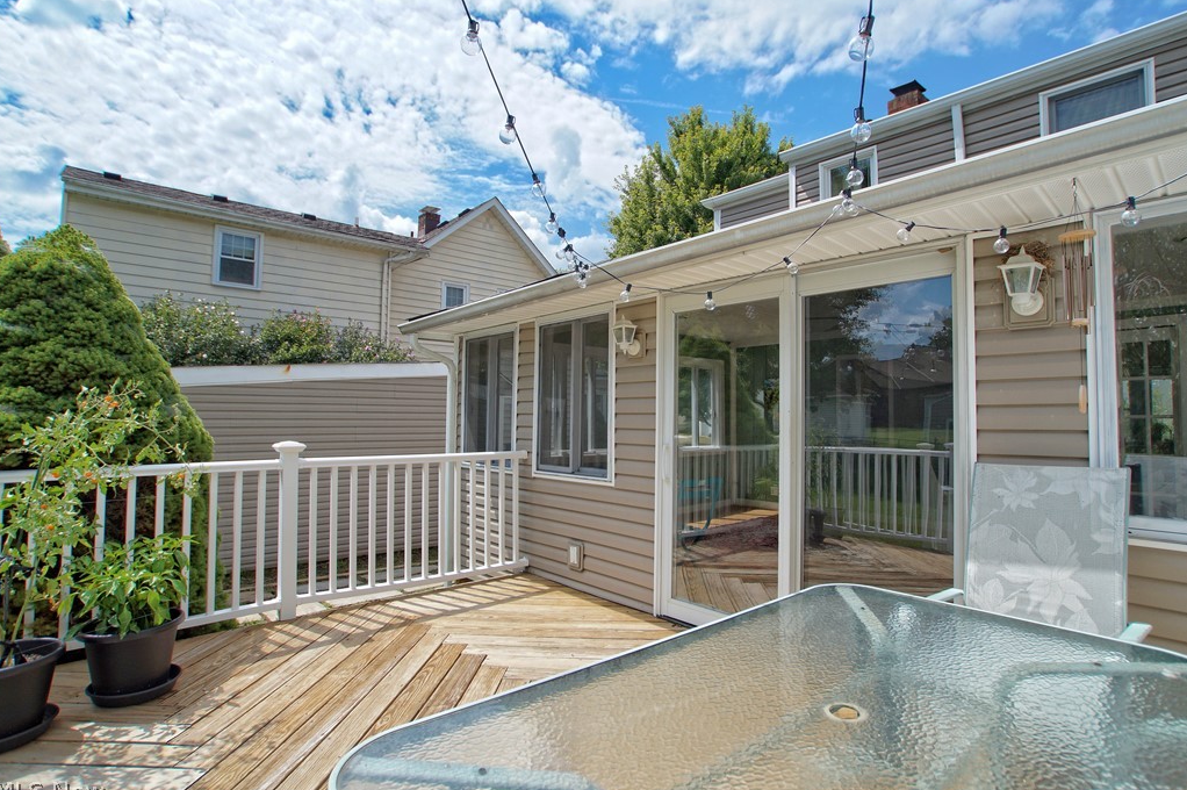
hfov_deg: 91.5
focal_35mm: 18
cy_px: 390
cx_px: 618
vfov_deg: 68.7
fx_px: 578
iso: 100
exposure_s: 1/800
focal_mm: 11
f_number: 4.5
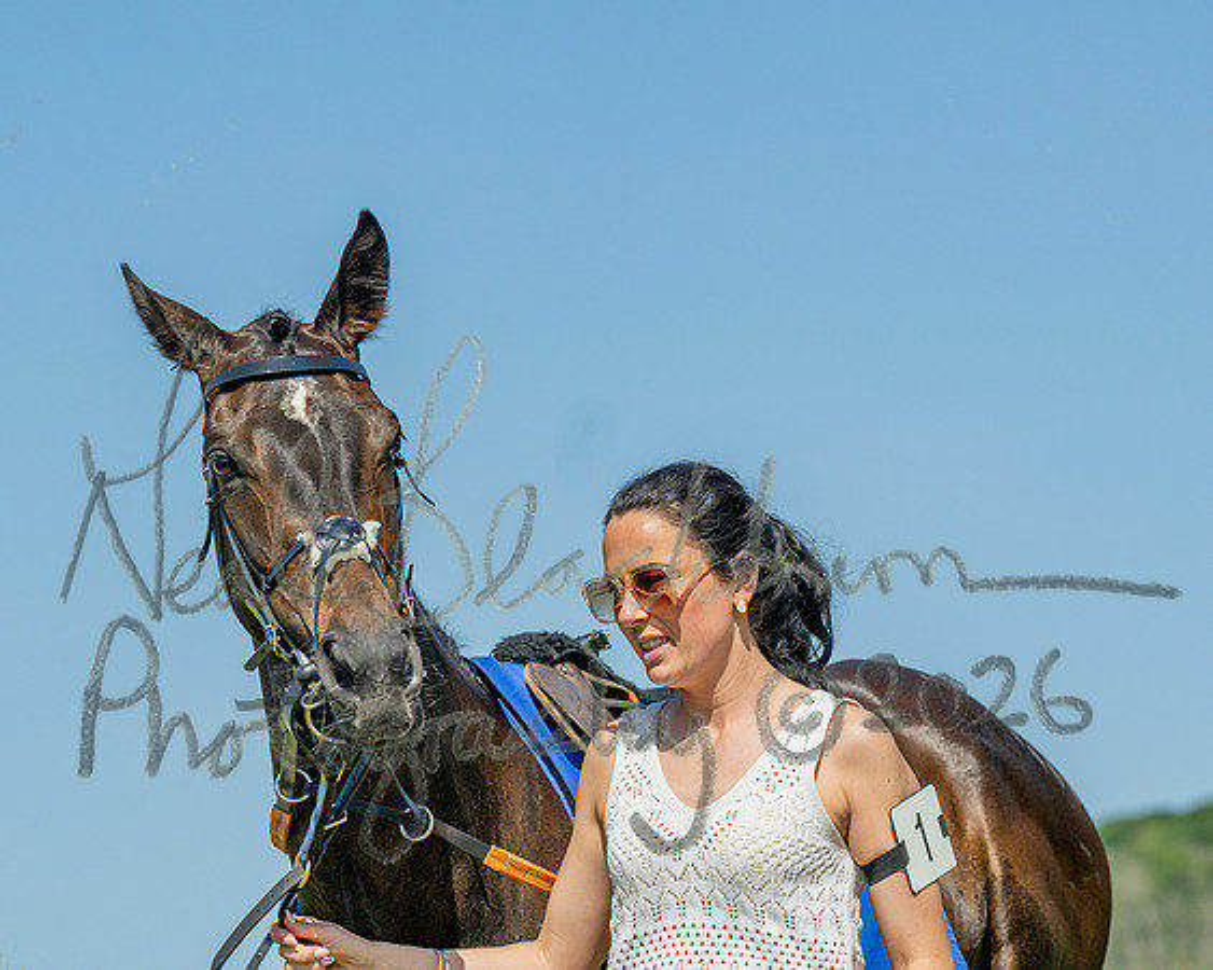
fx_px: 6106
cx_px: 606
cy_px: 485
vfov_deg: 9.1
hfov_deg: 11.3
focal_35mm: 170
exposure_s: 1/2500
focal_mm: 101
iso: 200
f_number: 4.5
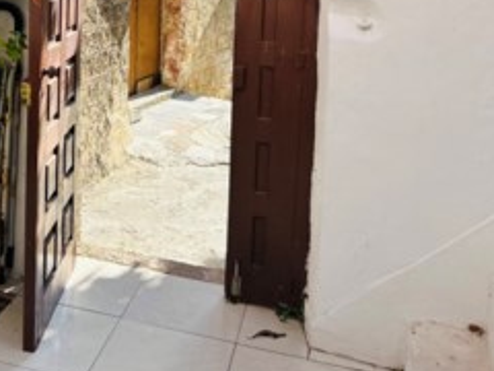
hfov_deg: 35.2
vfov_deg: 26.7
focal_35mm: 52
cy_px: 10
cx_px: 74
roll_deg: -0.7
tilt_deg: -8.6
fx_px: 742
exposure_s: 1/1344
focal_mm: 5.7
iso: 50
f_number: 1.5
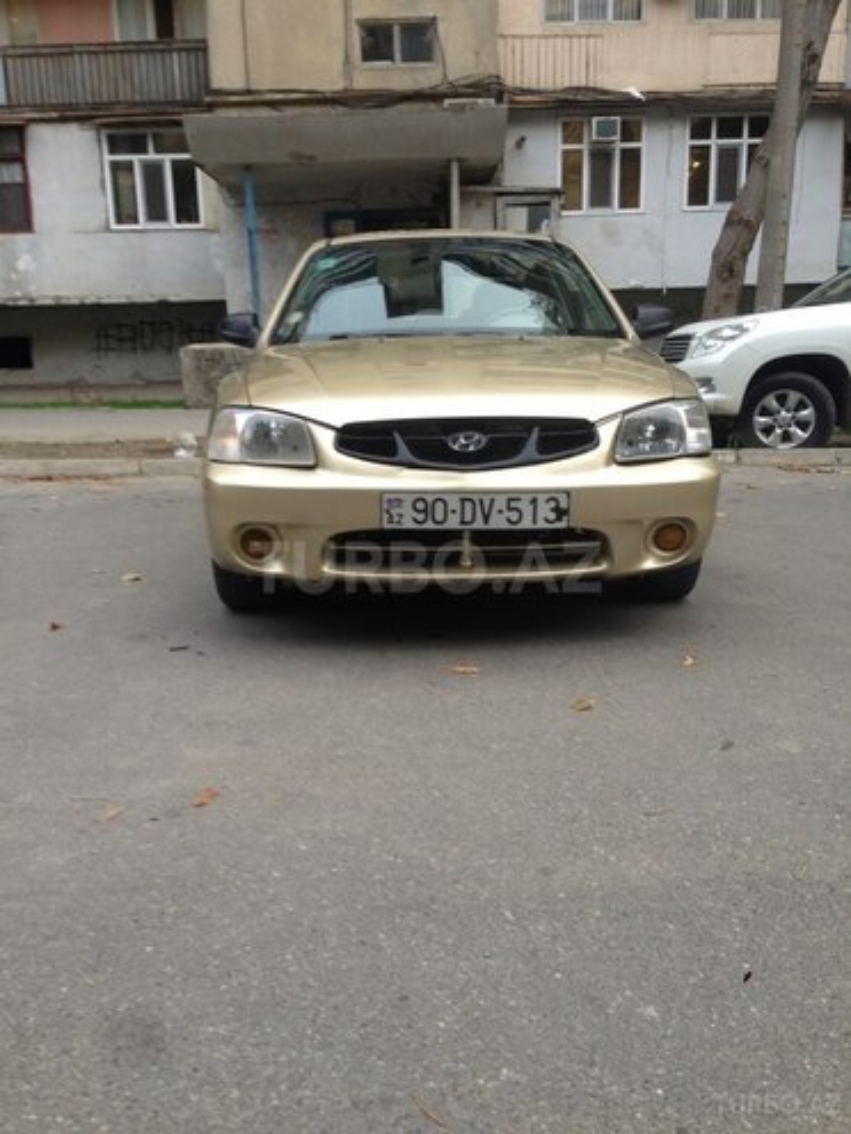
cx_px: 426
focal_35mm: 33
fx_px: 1082
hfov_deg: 42.9
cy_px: 567
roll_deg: +0.2
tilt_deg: -10.0
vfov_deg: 55.4
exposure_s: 1/20
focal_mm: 4.12
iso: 50
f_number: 2.4
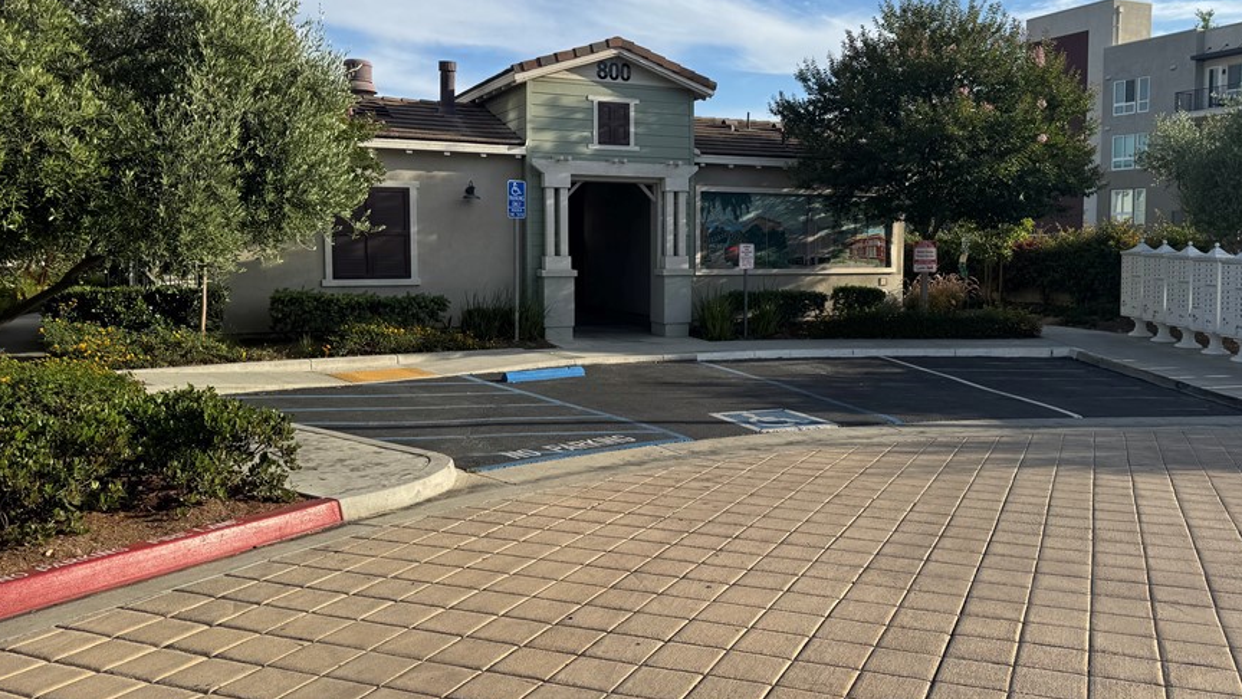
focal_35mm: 31
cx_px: 697
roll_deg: -0.4
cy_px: 299
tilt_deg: -4.2
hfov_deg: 62.4
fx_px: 1021
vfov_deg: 37.7
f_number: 1.78
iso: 80
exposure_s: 1/3247
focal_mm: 6.76
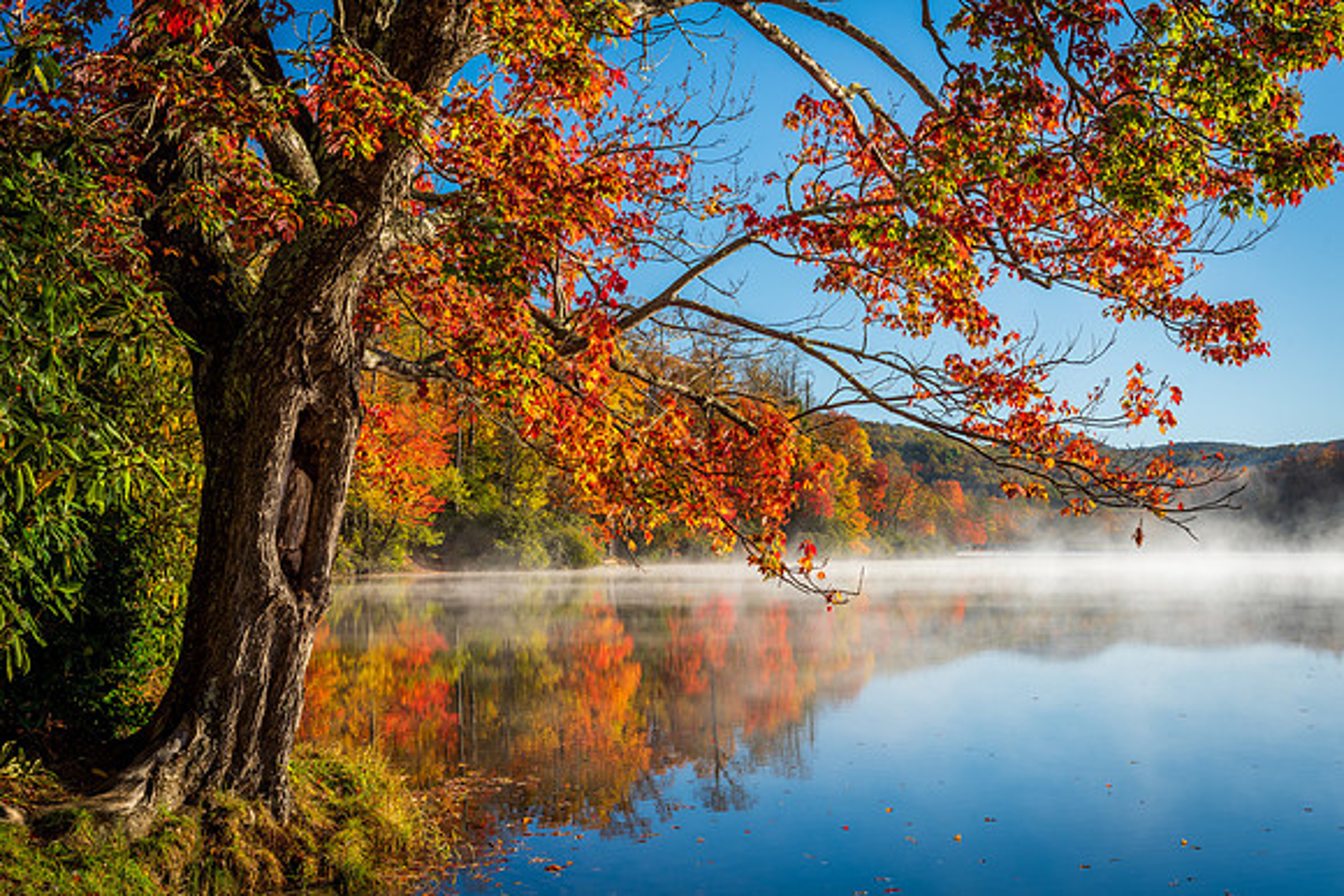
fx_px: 1867
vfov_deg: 27.0
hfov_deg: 39.6
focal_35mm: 50
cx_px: 672
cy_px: 448
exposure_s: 1/30
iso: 100
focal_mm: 50
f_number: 13
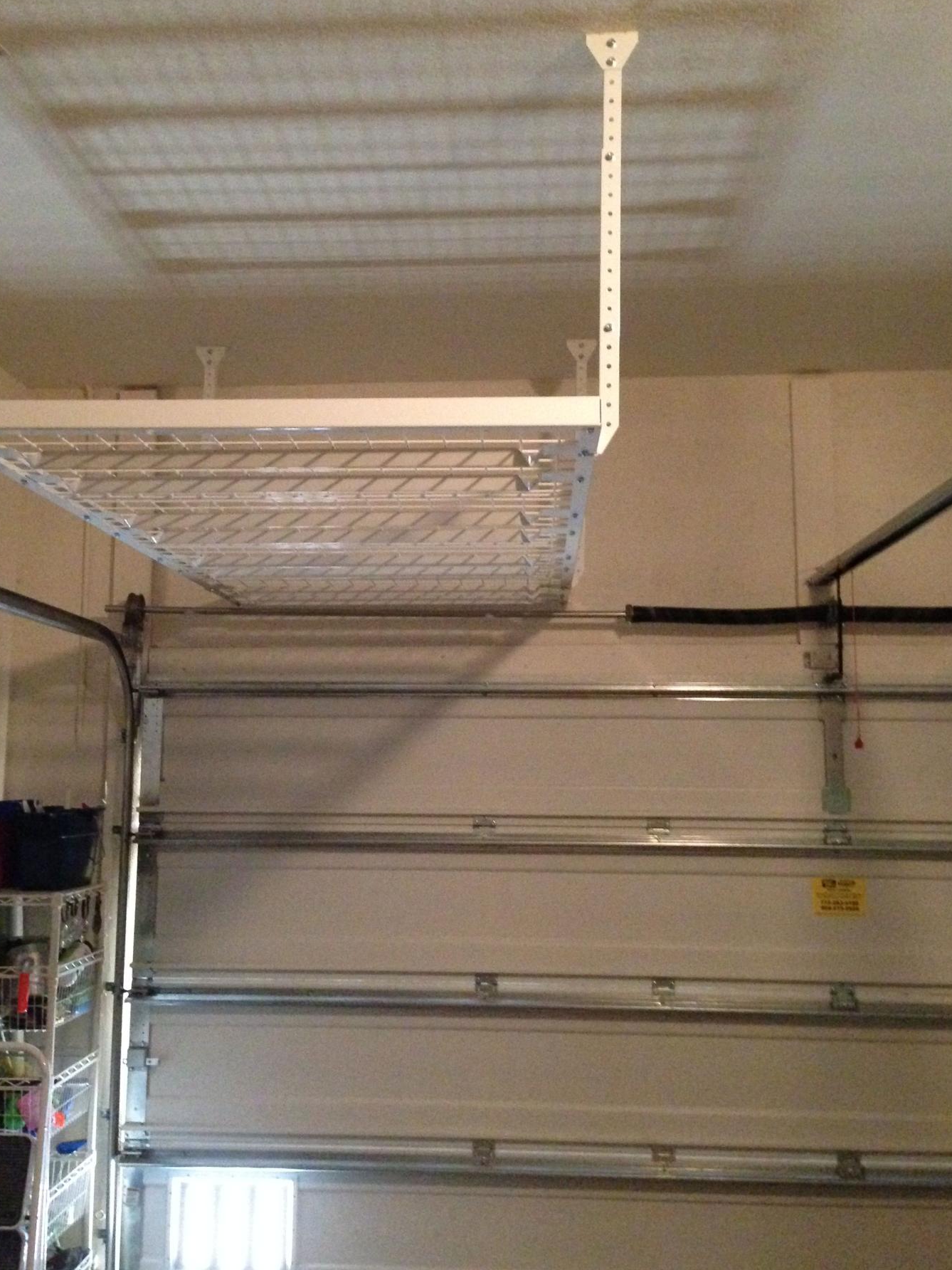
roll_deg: +0.0
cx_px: 445
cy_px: 604
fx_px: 1357
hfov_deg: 38.6
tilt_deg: +8.2
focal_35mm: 37
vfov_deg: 50.1
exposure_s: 1/15
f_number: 2.4
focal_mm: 4.12
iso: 800
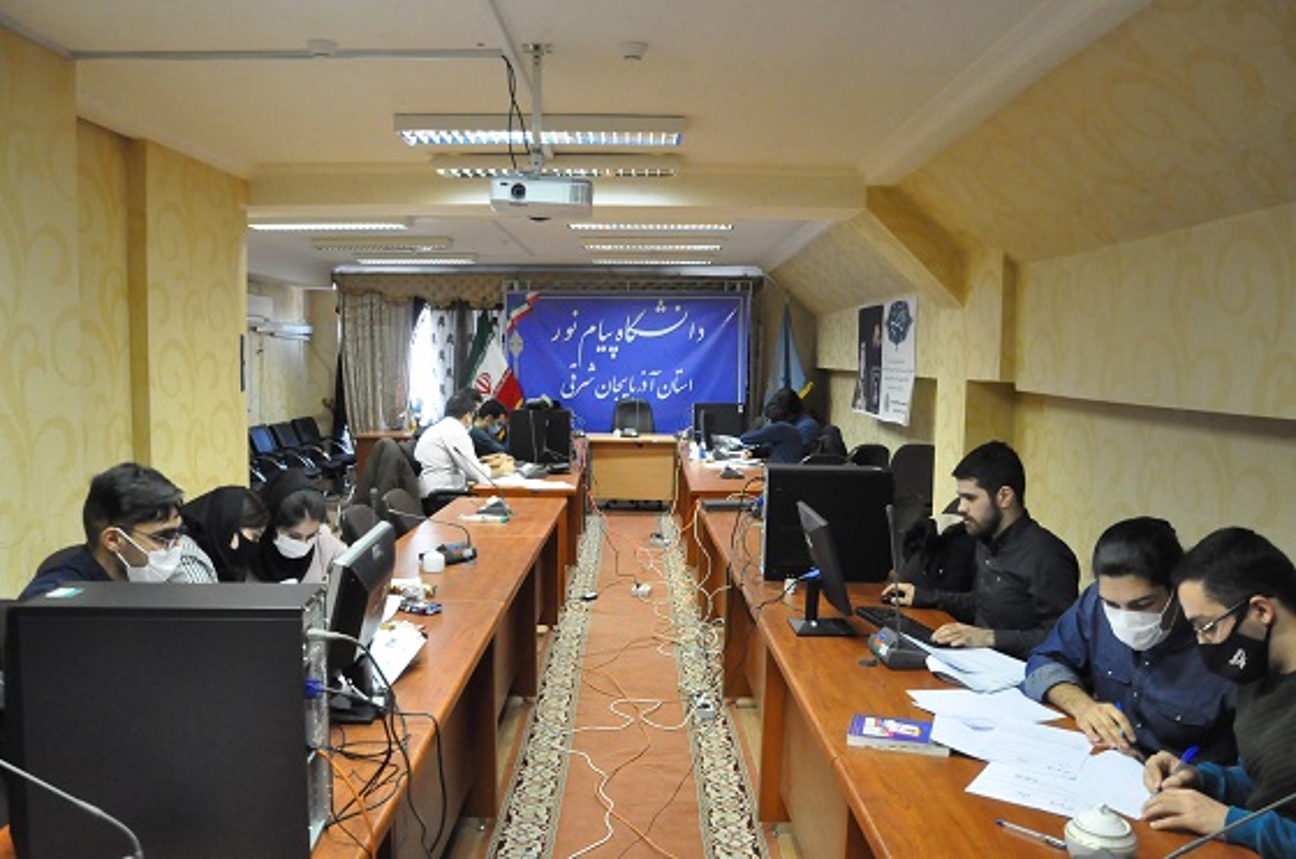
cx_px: 648
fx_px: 970
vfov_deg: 47.7
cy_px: 430
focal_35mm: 27
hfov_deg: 67.5
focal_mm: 18
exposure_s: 1/50
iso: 3200
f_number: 7.1
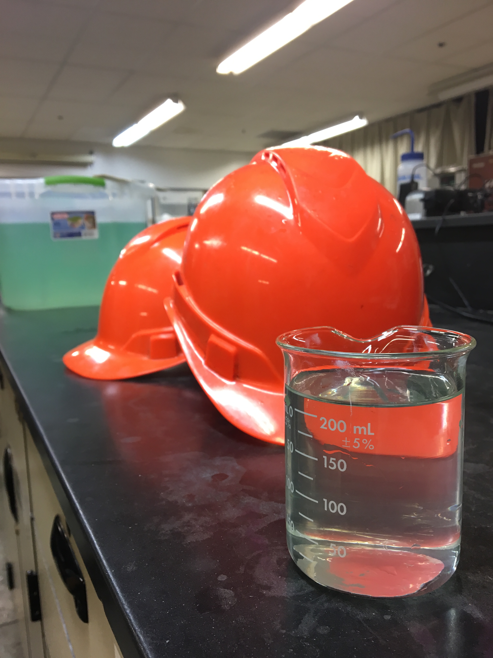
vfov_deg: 61.7
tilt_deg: -7.7
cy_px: 329
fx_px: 551
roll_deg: +2.1
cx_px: 246
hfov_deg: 48.2
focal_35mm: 29
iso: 64
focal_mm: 4.15
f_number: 2.2
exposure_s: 1/30
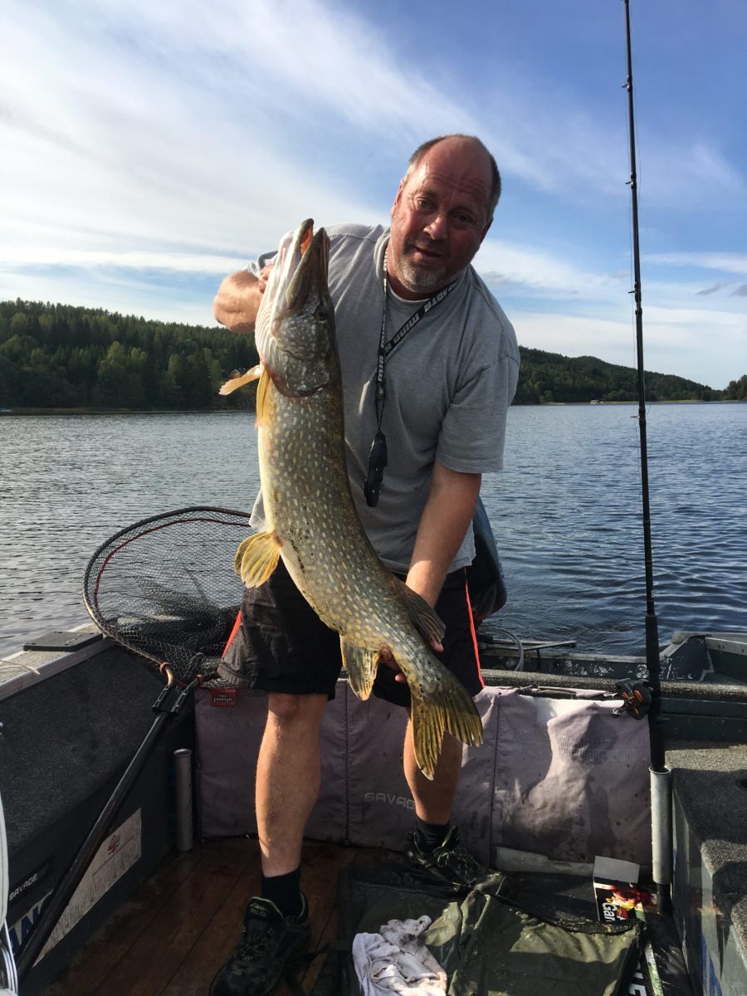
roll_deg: -0.4
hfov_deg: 48.2
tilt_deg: -5.9
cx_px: 374
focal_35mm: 29
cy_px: 498
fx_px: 834
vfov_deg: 61.7
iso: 25
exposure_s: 1/1508
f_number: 2.2
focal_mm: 4.15
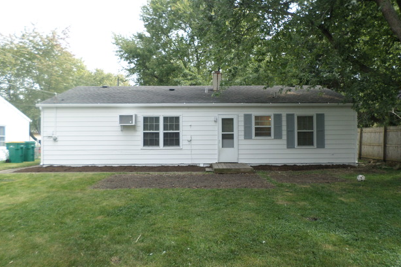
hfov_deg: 67.4
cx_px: 199
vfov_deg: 48.0
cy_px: 135
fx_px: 301
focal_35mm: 27
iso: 80
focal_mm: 4.5
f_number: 2.5
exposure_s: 1/350
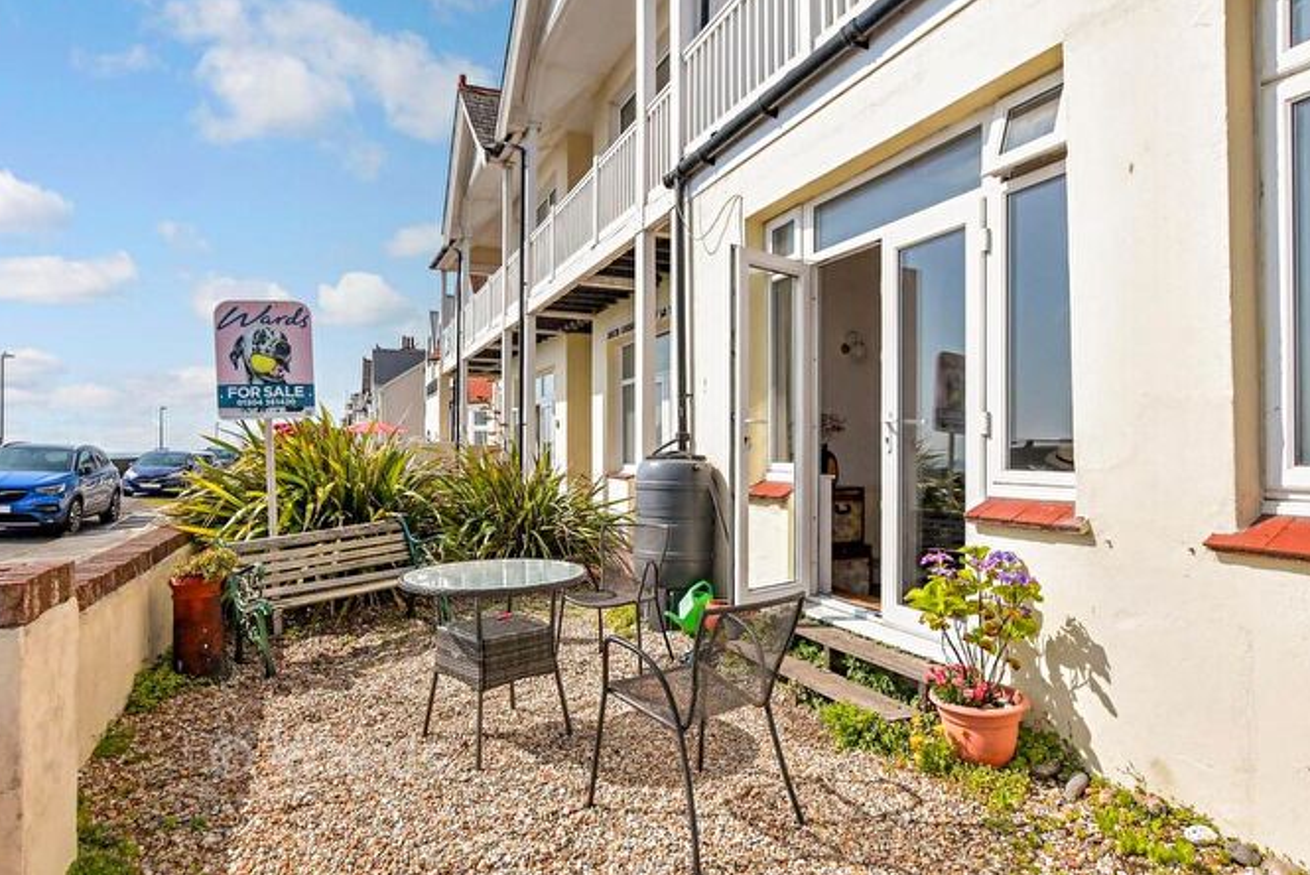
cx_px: 658
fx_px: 728
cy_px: 440
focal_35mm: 20
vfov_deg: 62.0
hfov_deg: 84.0
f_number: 7.1
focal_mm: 13
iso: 2500
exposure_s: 1/8000
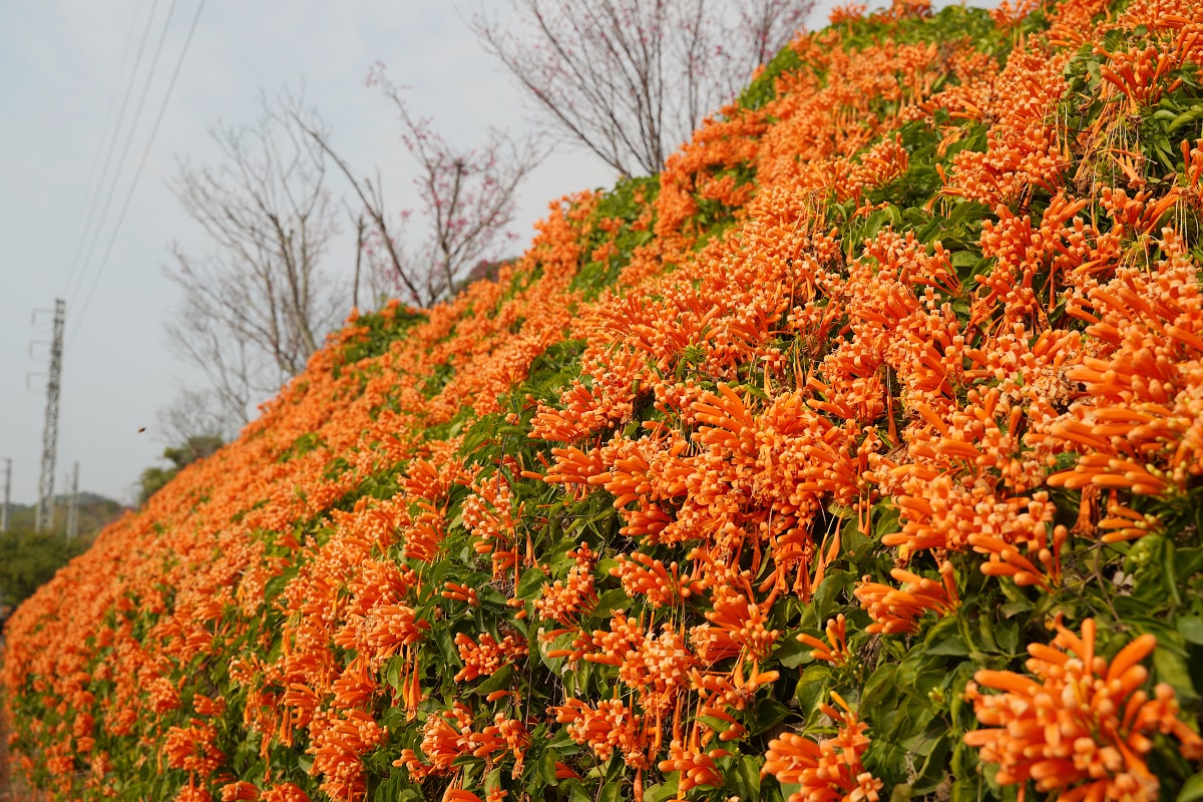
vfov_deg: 36.9
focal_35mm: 36
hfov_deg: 53.1
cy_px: 401
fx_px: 1203
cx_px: 602
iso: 100
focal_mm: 36
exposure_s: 1/320
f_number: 5.6
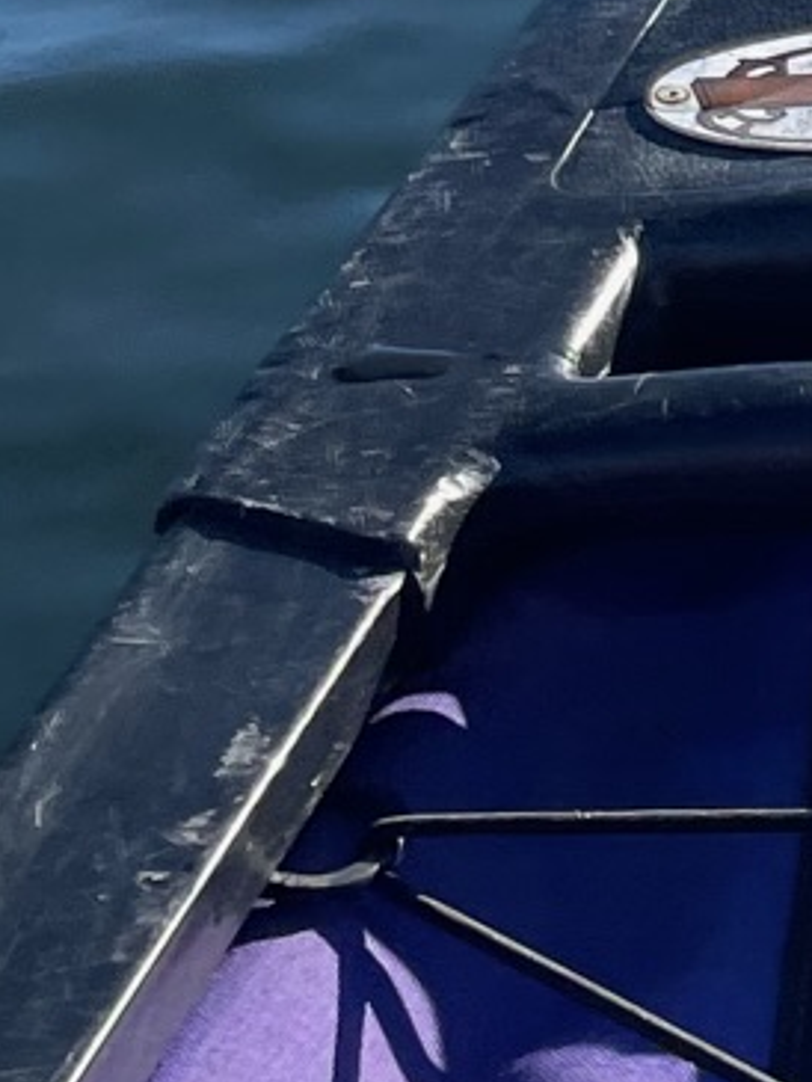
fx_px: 4564
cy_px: -663
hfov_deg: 10.0
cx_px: 942
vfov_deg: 12.7
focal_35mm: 146
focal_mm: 4.2
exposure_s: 1/3401
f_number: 1.6
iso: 50
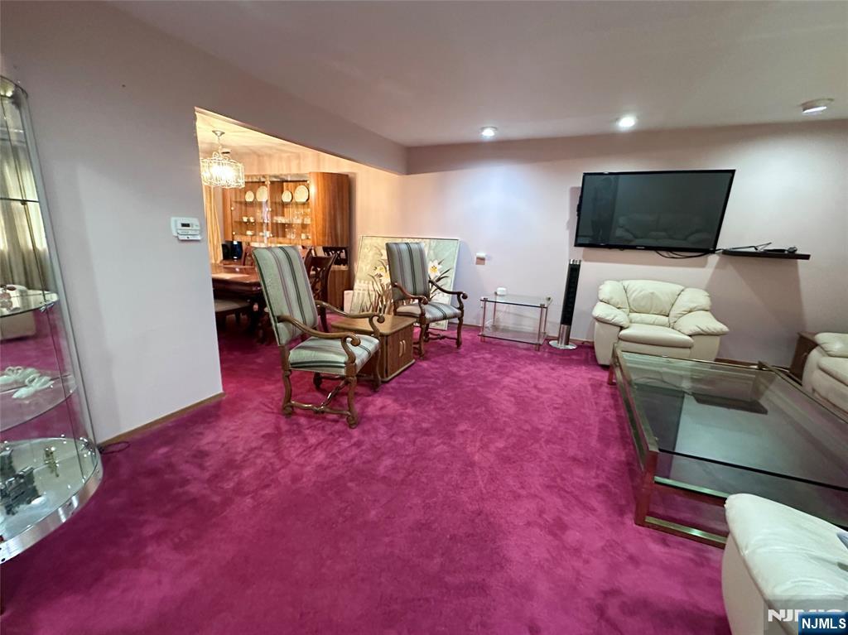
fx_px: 343
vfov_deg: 85.6
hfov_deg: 102.1
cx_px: 424
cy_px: 318
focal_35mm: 14
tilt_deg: -13.5
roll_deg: +1.6
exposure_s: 1/60
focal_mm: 2.22
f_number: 2.2
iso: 640
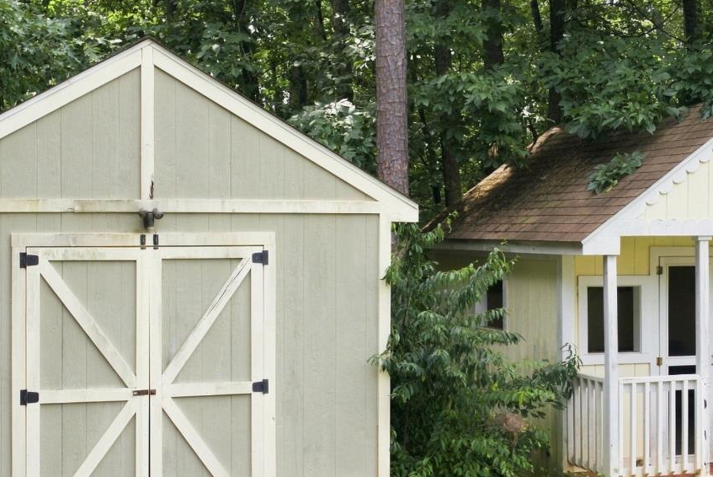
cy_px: 282
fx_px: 1229
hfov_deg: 32.3
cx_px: 421
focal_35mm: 62
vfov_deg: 21.9
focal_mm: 35
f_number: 7.1
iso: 800
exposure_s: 1/250
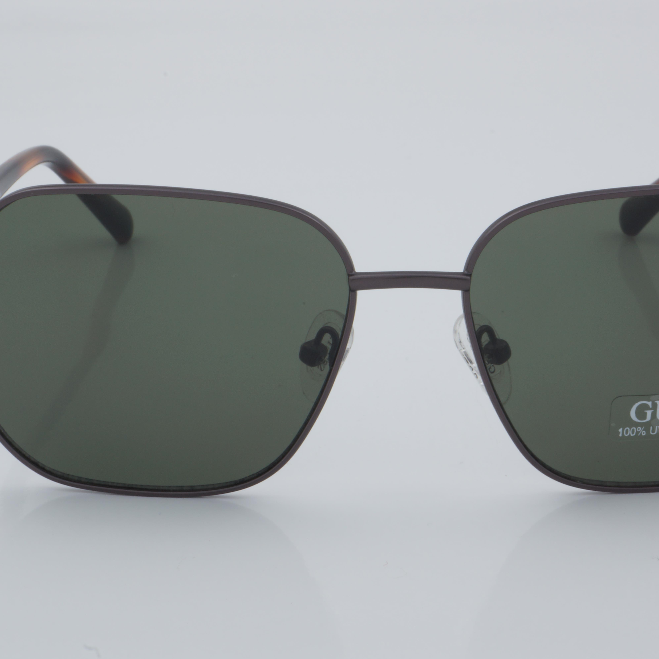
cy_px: 329
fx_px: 1866
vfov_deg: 20.0
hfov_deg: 20.0
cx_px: 407
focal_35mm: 87
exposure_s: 1/4
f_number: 32
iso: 100
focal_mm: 45
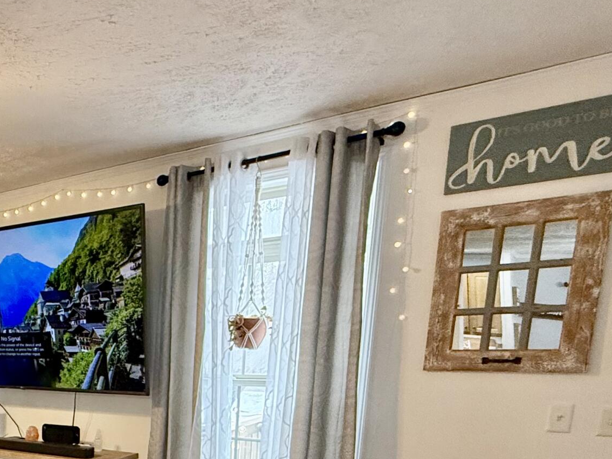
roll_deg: +1.8
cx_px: -57
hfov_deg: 40.7
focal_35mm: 37
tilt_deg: -9.5
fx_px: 654
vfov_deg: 35.0
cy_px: 461
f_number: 2.2
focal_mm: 2.22
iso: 400
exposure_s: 1/100
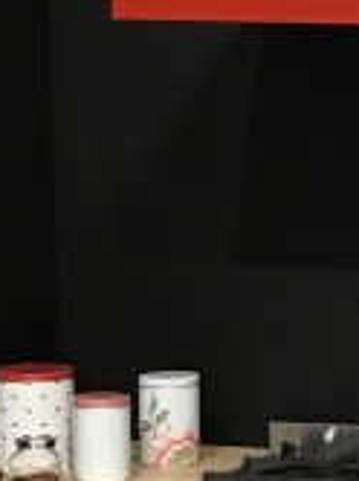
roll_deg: +0.4
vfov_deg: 11.0
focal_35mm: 180
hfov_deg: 7.8
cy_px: 361
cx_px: 773
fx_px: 2495
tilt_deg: -7.0
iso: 64
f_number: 1.8
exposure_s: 1/17
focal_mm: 3.99
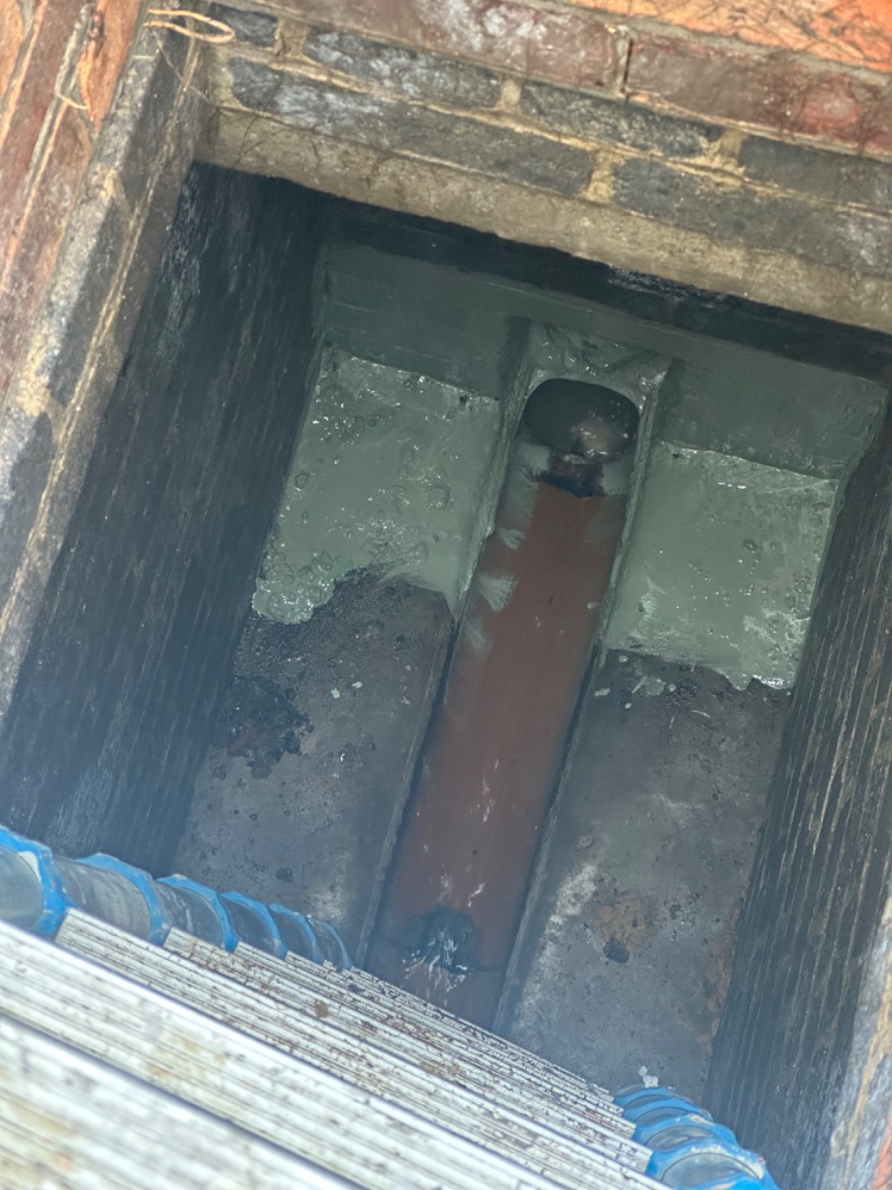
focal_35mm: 77
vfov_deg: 25.3
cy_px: 595
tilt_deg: -73.2
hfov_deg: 19.1
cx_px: 446
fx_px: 2646
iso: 250
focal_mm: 9
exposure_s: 1/60
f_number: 2.8
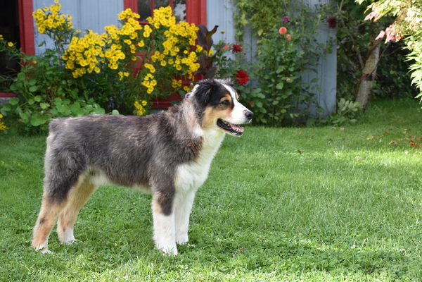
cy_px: 141
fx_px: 844
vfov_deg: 18.9
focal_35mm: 72
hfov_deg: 28.1
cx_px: 211
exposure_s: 1/200
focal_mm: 48
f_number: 7.1
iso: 400
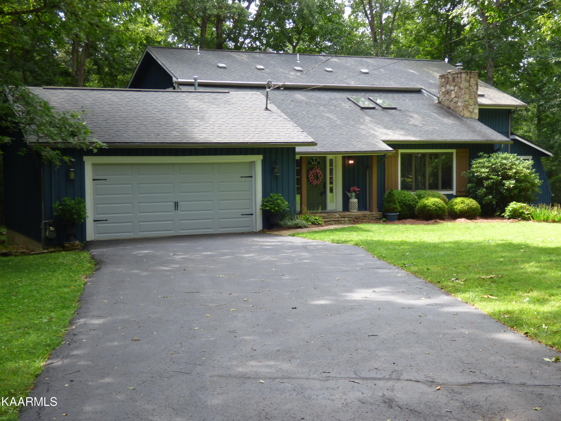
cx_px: 280
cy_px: 210
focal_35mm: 53
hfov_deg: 36.2
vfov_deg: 27.5
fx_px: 859
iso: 100
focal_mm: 9.1
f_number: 3.9
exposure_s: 1/100
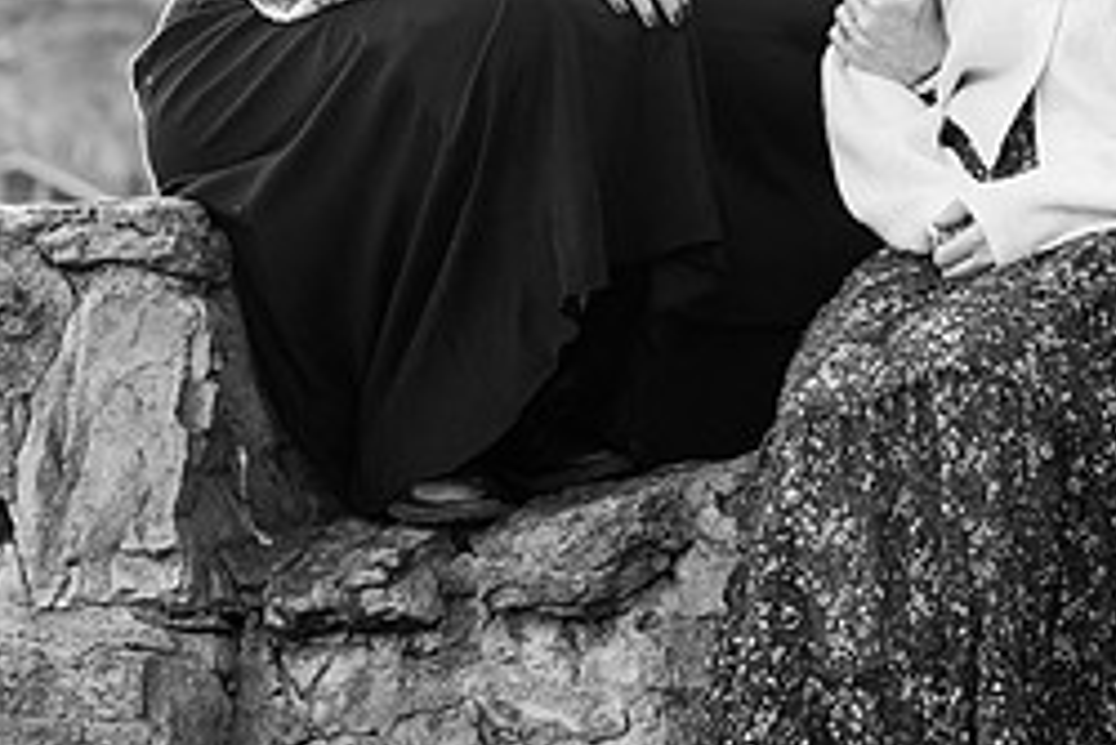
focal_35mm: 202
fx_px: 6265
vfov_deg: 6.8
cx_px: 1103
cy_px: -109
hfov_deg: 10.1
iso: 2000
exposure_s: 1/500
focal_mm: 87
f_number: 5
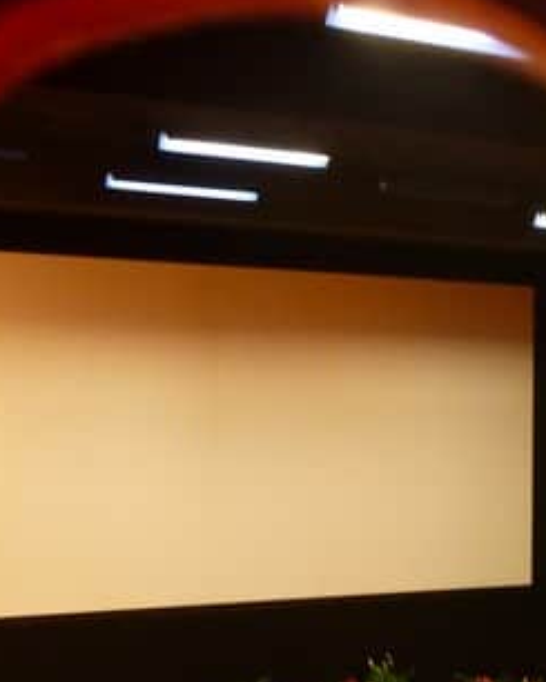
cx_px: 352
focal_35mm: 58
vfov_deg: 30.7
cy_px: 640
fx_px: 1171
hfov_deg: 26.1
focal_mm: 5
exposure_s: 1/8
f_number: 3.3
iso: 400
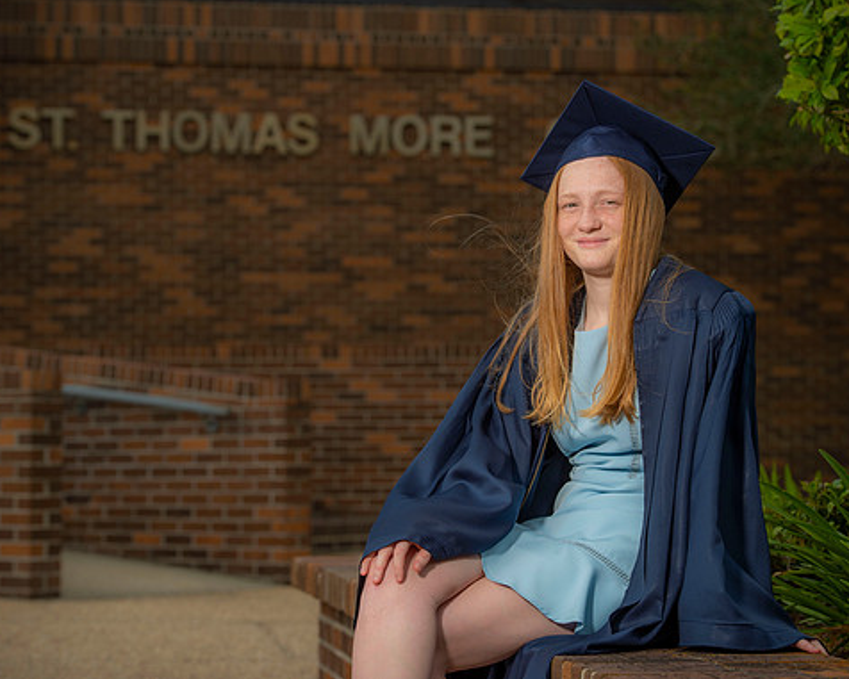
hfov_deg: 17.2
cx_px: 433
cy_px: 337
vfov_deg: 13.8
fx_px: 2815
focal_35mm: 112
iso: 80
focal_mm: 98
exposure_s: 1/250
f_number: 5.6
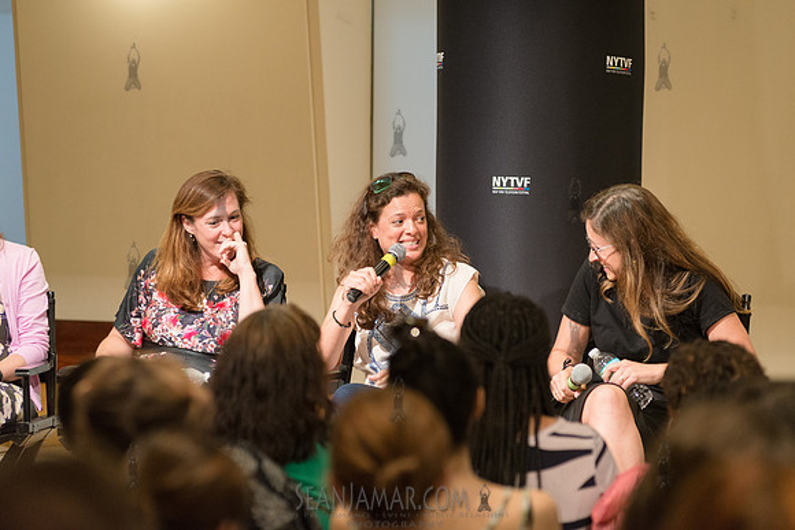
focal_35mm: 155
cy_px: 265
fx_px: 3424
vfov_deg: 8.9
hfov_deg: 13.2
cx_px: 398
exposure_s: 1/160
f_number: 4
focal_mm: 155
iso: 2500
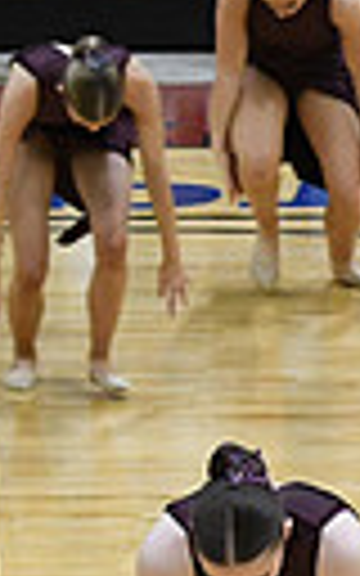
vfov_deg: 4.3
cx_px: 1242
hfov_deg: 2.7
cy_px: 592
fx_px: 7598
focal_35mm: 484
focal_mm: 70
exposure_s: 1/400
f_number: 3.5
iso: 4000
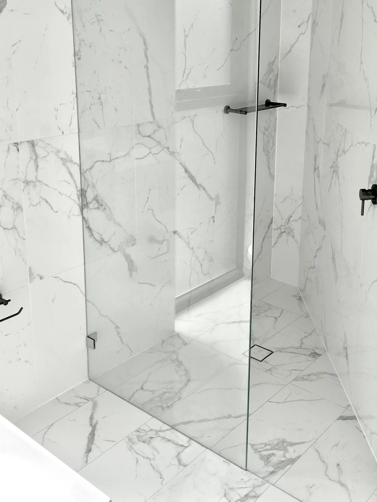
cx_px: 222
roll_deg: -1.1
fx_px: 566
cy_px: 183
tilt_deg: -15.5
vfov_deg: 47.3
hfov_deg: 36.7
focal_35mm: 39
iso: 25
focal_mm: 4.15
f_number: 2.2
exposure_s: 1/699
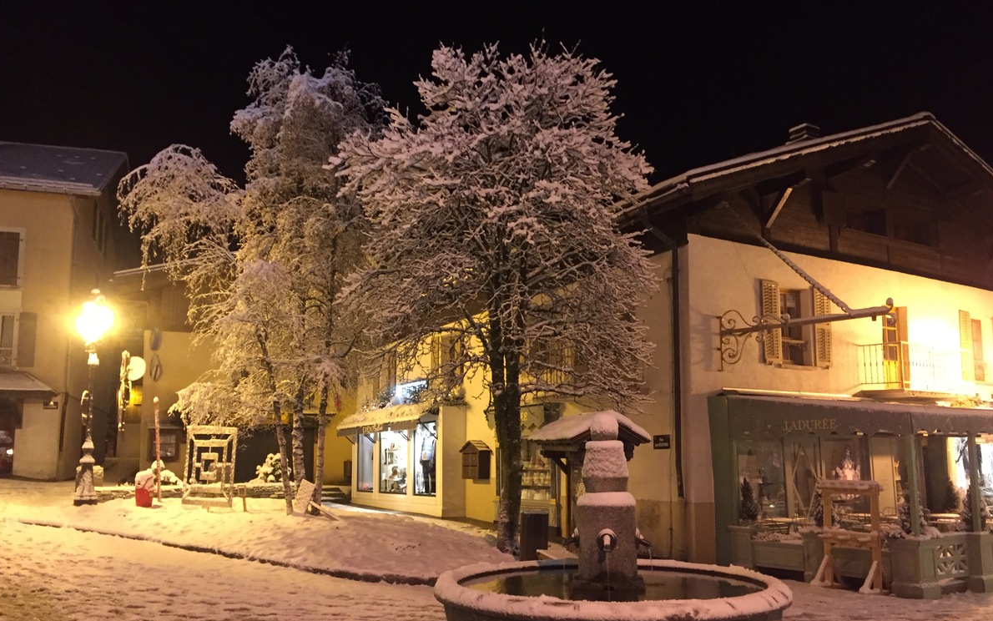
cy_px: 348
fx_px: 839
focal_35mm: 31
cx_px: 494
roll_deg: +0.8
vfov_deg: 40.5
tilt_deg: +8.5
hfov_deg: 61.2
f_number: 2.2
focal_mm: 4.15
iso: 250
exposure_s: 1/17
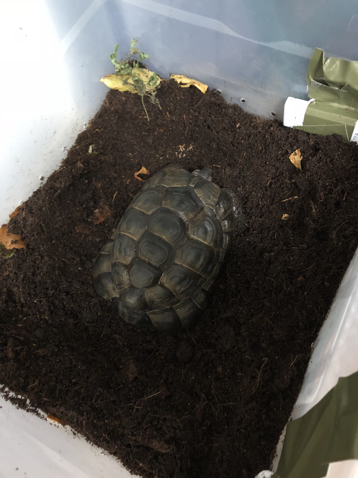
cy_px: 239
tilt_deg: -68.5
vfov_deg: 61.7
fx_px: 400
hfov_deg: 48.2
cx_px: 179
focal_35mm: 29
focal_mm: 3.99
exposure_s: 1/4
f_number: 1.8
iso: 200
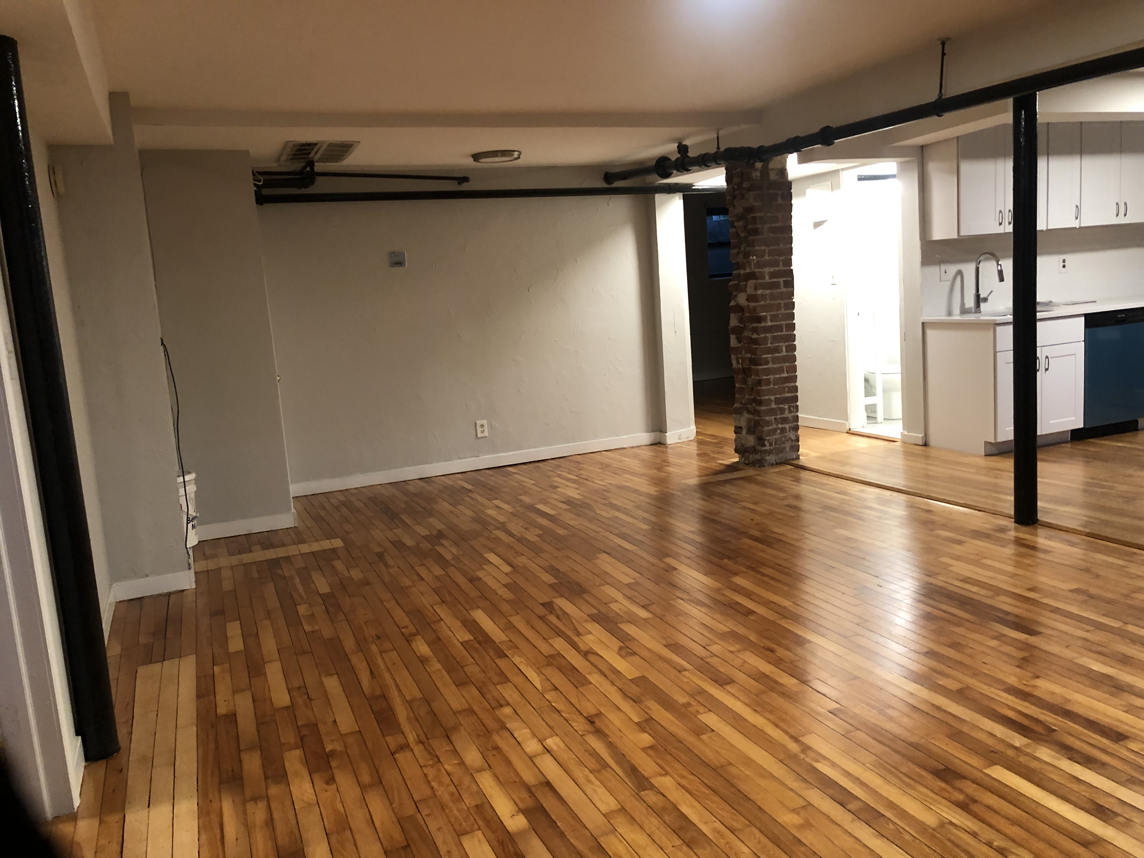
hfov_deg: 63.4
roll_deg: +3.4
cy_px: 429
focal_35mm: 28
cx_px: 572
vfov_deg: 49.7
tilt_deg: -10.3
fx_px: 925
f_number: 1.8
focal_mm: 4
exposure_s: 1/15
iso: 100
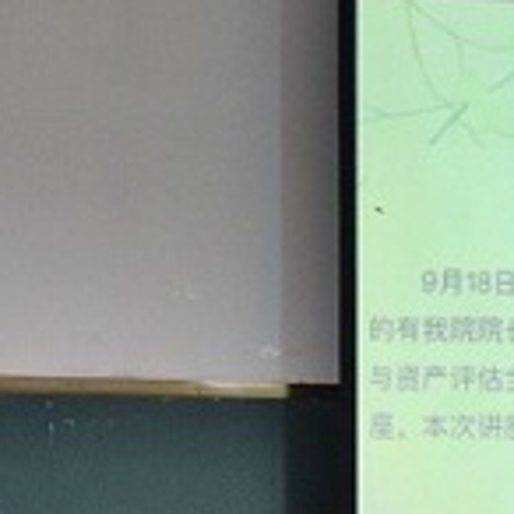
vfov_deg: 7.1
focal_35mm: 245
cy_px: 588
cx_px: 271
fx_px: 4116
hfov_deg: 7.1
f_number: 4.5
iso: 900
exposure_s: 1/60
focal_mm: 40
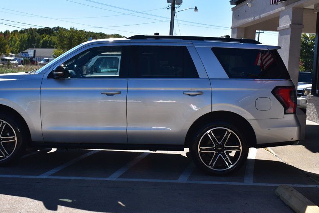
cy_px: 89
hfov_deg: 38.8
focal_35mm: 51
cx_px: 132
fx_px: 452
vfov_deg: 26.4
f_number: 11
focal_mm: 28
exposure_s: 1/500
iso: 360
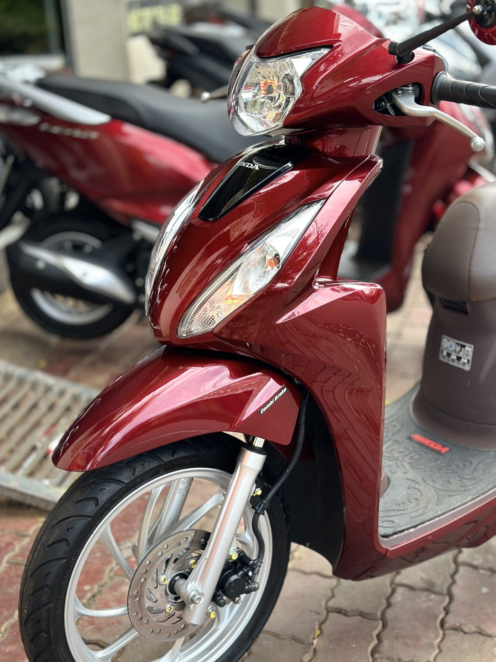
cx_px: 277
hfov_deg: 26.1
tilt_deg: -16.9
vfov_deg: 34.3
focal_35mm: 56
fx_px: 1070
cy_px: 328
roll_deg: +2.8
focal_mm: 6.86
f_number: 1.78
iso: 80
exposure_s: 1/532
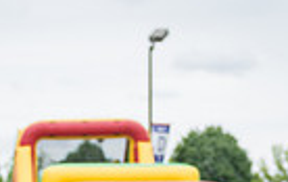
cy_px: 394
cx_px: -79
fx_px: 1613
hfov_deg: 10.0
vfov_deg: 6.2
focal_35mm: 205
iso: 200
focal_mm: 48
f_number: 3.5
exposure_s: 1/800
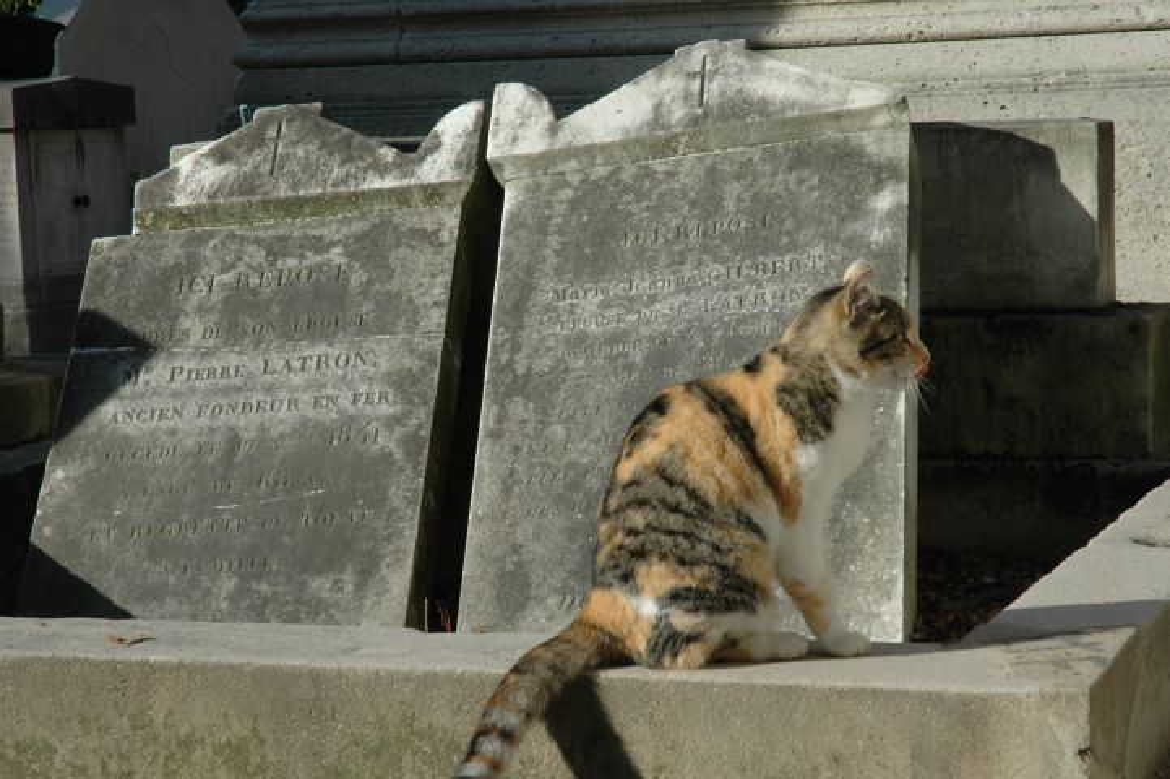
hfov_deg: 20.9
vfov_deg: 14.0
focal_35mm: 98
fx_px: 3167
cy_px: 390
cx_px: 585
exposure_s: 1/125
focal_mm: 65
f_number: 13
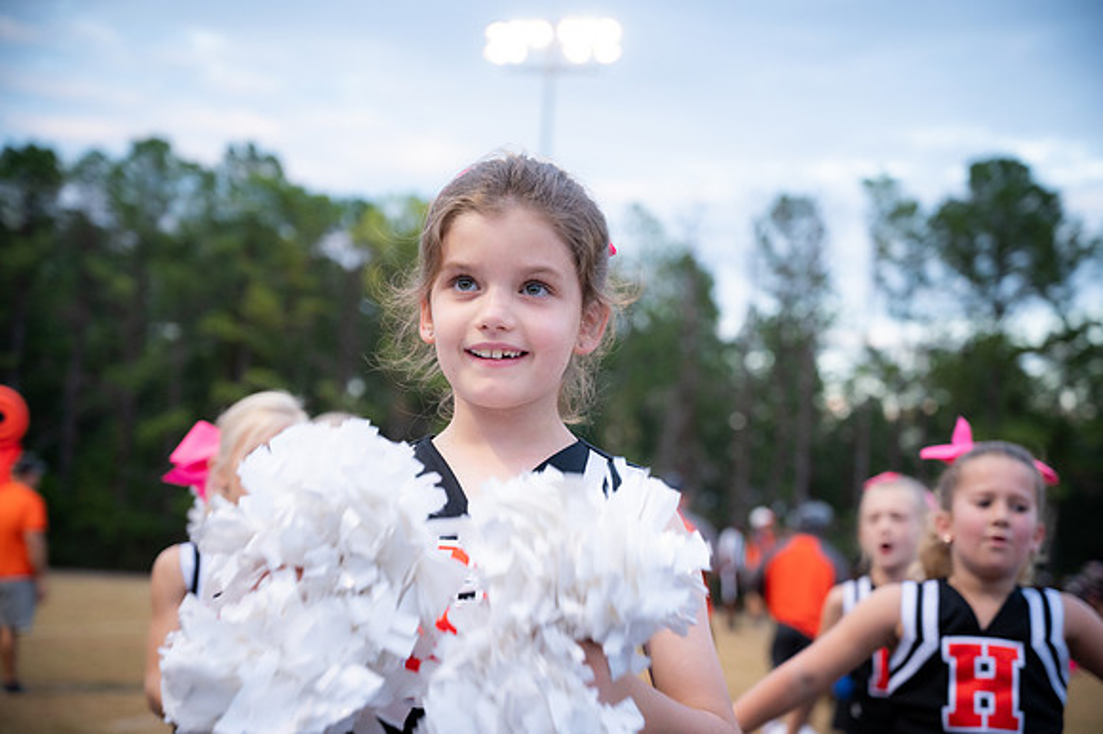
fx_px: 1898
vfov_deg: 21.9
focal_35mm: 62
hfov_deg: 32.4
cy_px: 367
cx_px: 552
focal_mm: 62
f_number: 4
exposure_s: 1/400
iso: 1250
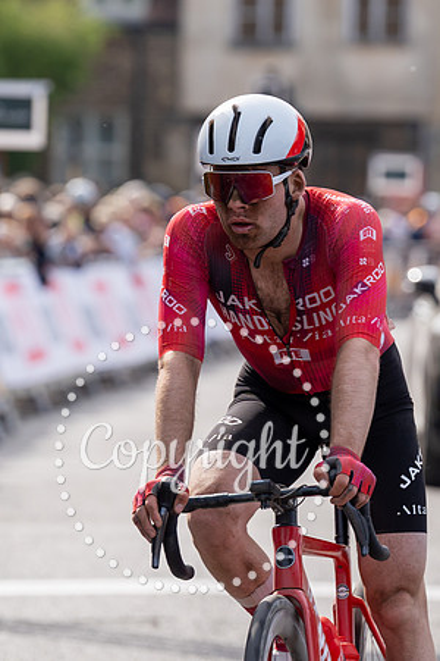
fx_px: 7252
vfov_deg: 5.2
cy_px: 187
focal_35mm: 396
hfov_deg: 3.5
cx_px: 320
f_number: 4
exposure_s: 1/1000
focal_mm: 168
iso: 160
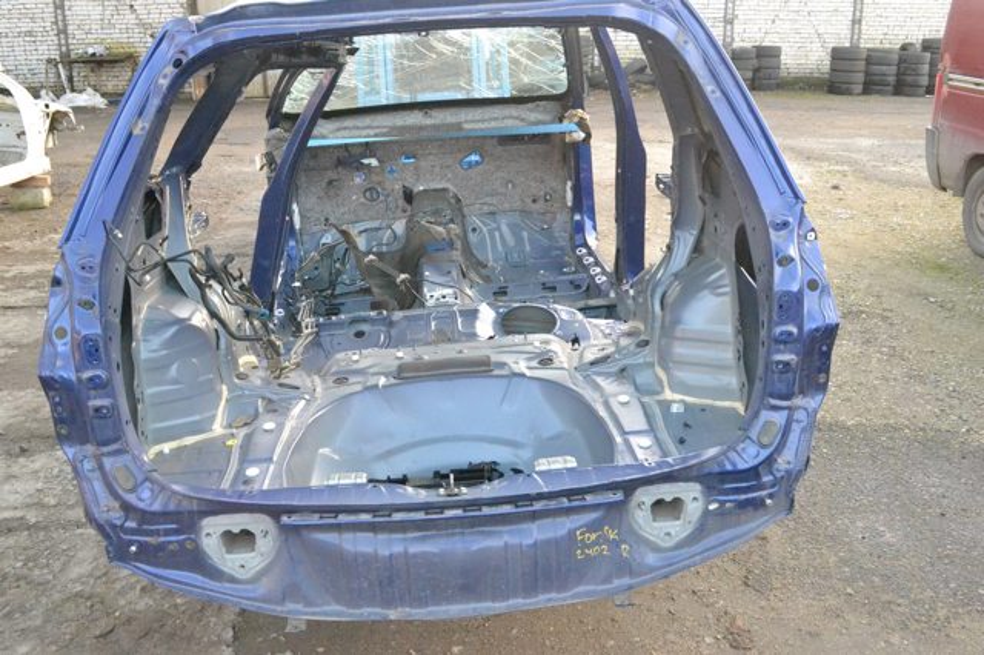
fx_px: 901
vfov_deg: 39.9
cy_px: 328
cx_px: 492
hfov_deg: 57.2
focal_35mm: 33
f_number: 9
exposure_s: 1/160
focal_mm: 22
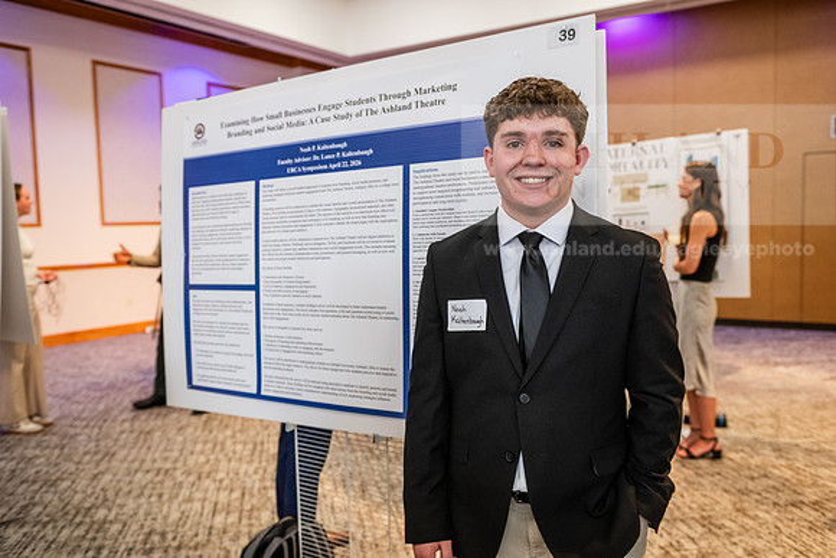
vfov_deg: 41.1
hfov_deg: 58.7
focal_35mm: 32
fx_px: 743
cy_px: 279
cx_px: 418
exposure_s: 1/200
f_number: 3.5
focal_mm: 32
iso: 3200
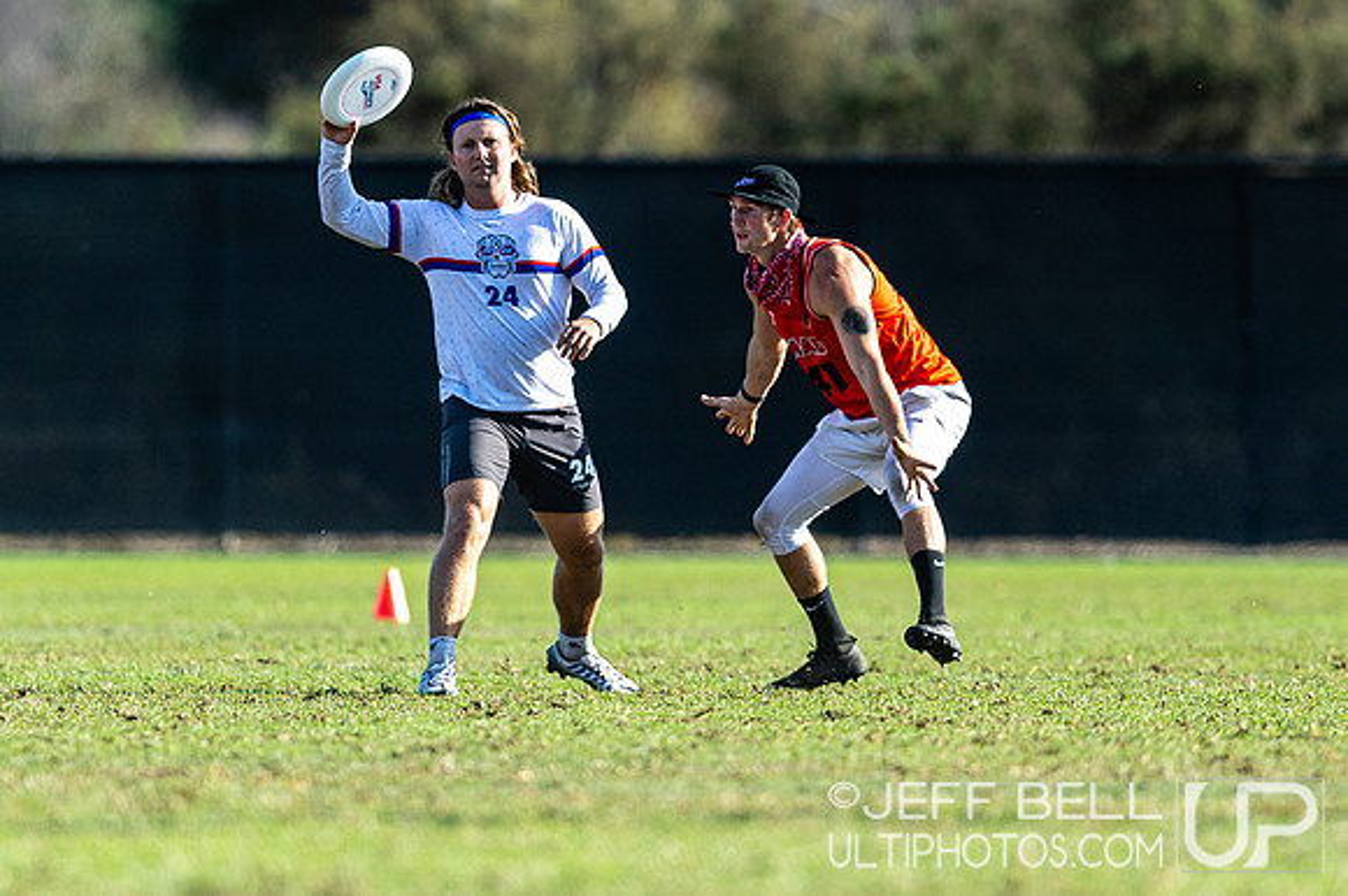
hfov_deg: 2.4
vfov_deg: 1.6
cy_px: 368
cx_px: 688
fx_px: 32175
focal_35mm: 860
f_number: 3.2
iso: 100
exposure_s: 1/2000
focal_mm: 400
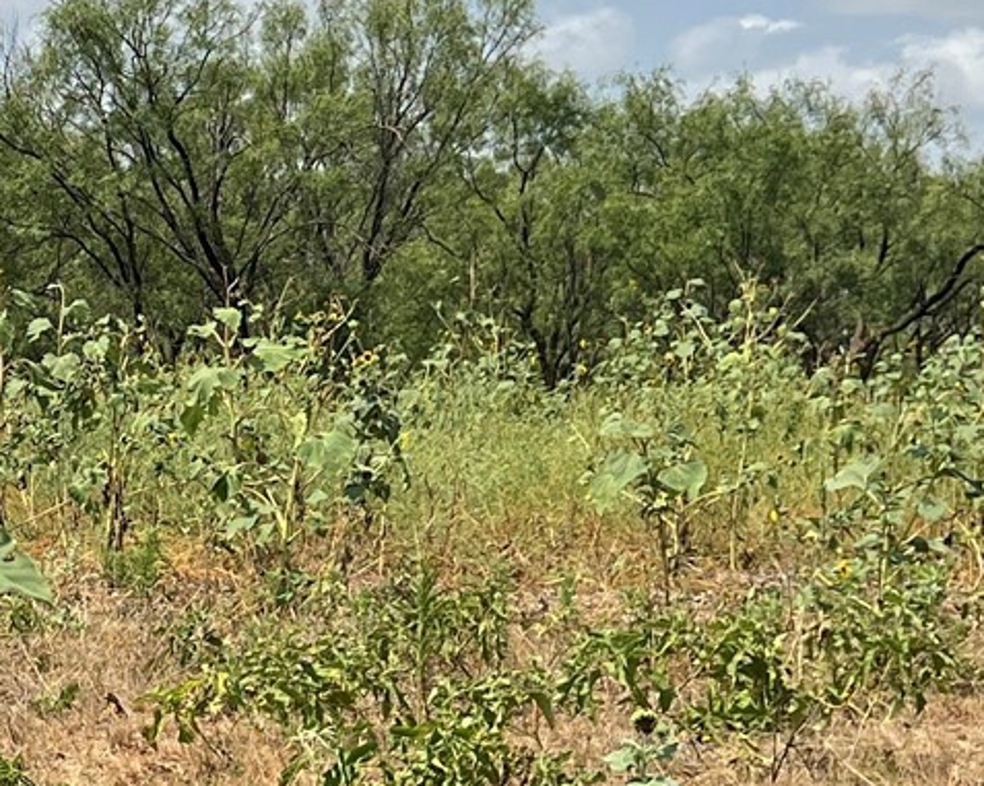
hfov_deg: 16.0
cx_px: -530
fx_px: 3172
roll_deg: -0.1
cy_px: 497
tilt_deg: -1.9
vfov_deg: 14.1
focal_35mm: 109
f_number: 1.5
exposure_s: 1/5587
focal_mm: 5.7
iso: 50
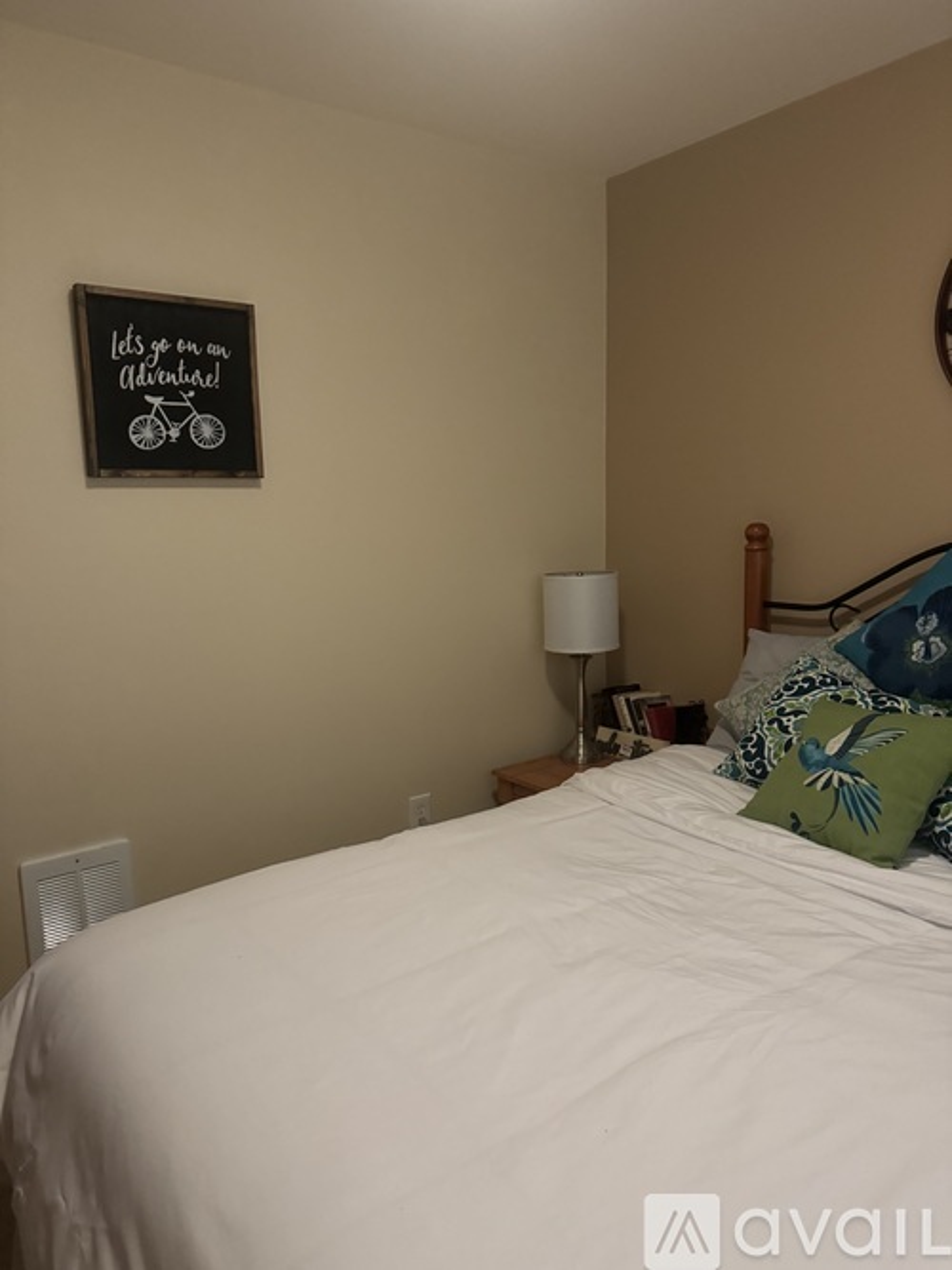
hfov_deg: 56.8
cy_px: 635
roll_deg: +1.4
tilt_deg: -7.1
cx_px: 476
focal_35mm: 24
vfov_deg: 71.6
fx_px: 880
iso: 1000
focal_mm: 6.76
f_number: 1.78
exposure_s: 1/40
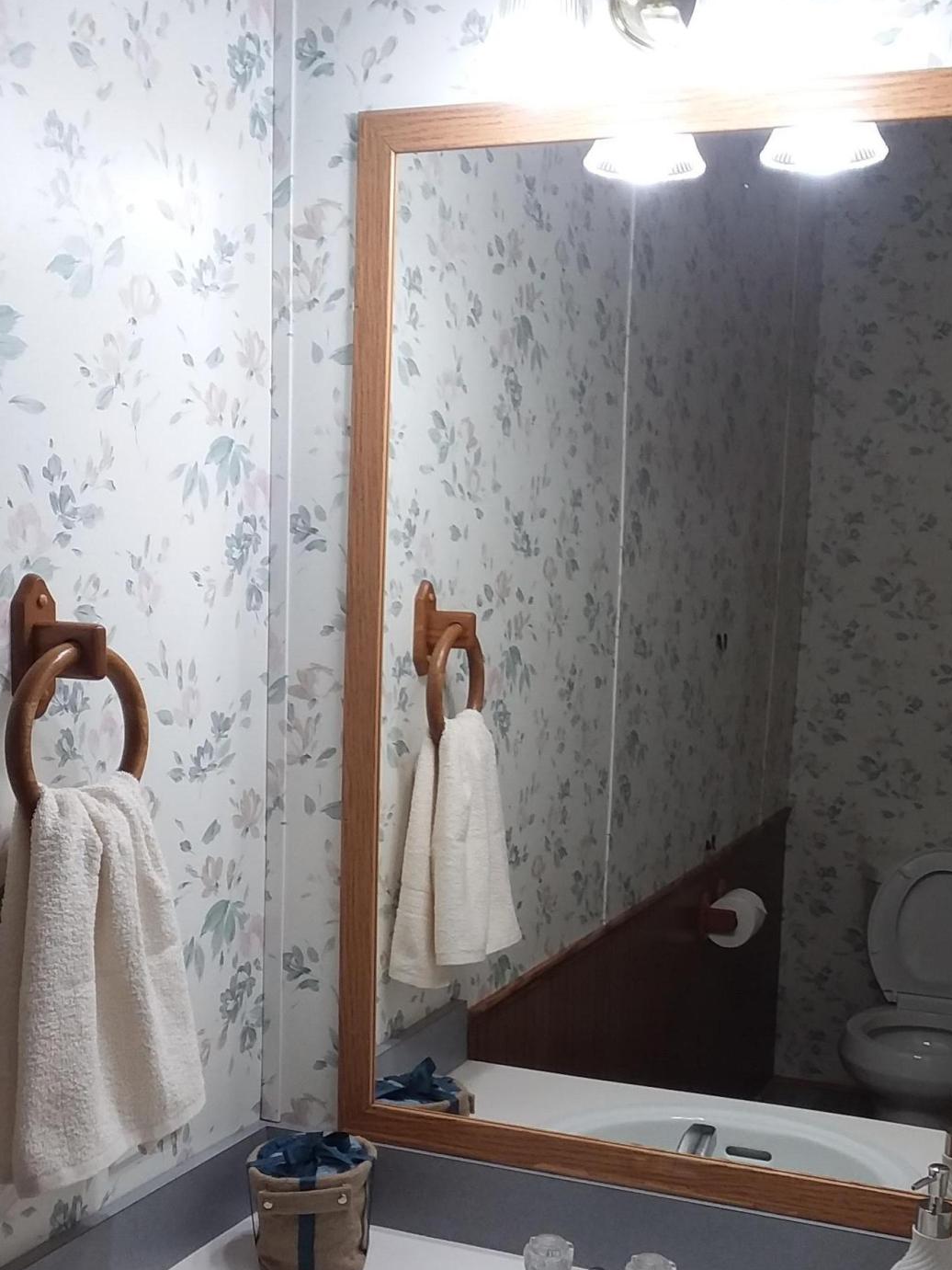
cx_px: 572
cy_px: 755
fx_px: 1540
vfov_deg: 44.6
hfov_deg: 34.2
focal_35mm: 42
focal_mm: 2.47
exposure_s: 1/40
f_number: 1.9
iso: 40
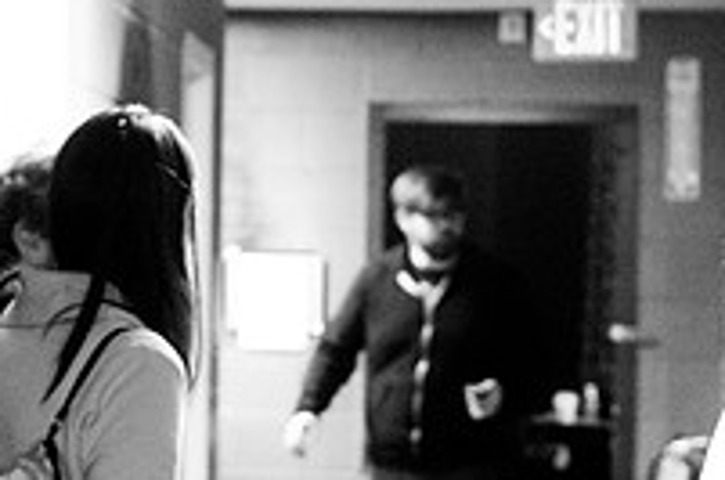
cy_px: 381
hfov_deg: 13.5
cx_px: 105
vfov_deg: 9.0
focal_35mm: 151
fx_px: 3043
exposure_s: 1/60
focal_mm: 35
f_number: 2.8
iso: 800
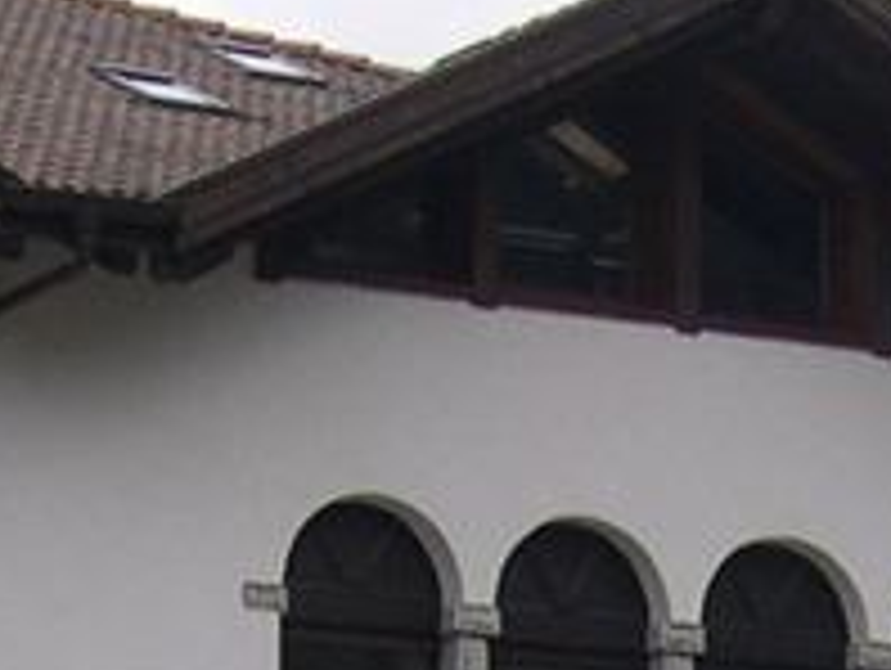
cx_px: 990
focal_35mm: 230
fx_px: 5927
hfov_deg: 8.5
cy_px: 1502
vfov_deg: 6.2
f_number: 7.6
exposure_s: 1/121
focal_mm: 8
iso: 100
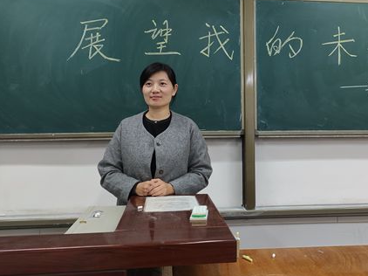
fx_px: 393
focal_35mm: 37
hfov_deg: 49.7
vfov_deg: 38.1
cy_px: 85
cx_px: 230
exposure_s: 1/33
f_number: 1.75
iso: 322
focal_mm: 4.77
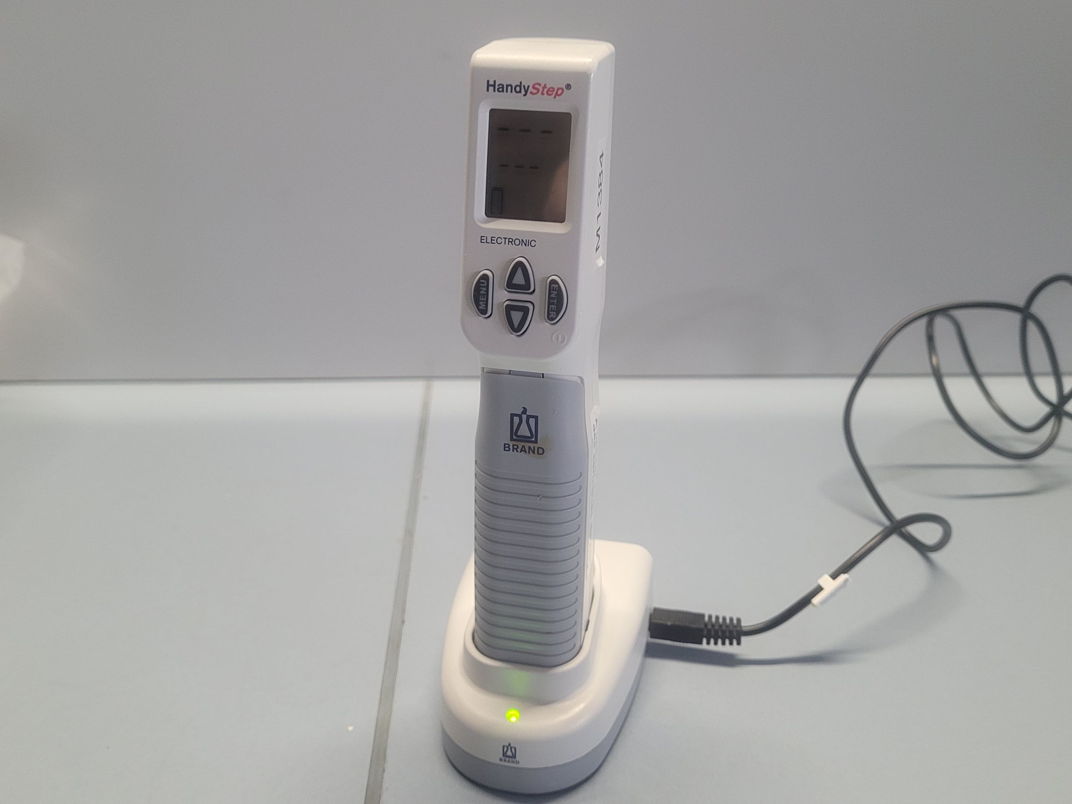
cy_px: 402
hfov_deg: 67.3
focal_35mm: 26
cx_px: 536
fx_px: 805
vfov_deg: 53.1
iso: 400
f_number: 1.8
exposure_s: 1/50
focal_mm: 5.4
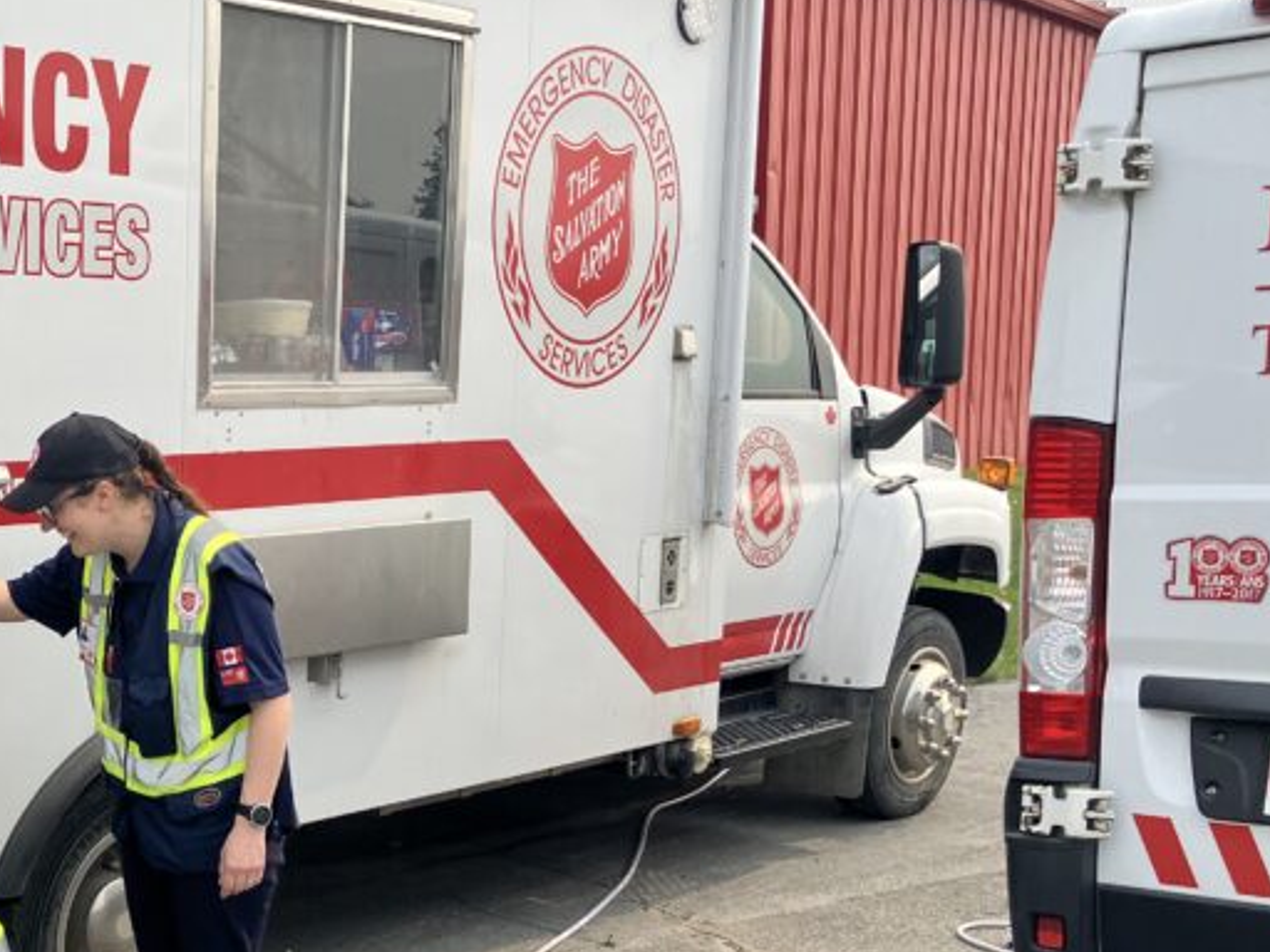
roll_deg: -0.5
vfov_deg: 25.7
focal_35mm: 56
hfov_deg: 32.5
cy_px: 736
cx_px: 104
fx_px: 2055
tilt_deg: -7.9
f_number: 1.8
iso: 32
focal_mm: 3.99
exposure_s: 1/1215
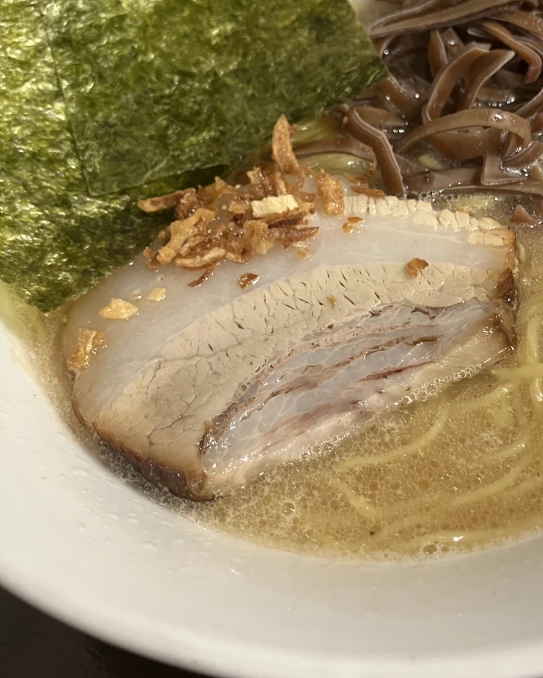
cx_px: 367
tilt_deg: -53.4
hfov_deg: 36.9
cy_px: 307
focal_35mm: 40
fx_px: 803
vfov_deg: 45.7
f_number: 1.8
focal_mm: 3.99
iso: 160
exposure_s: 1/50
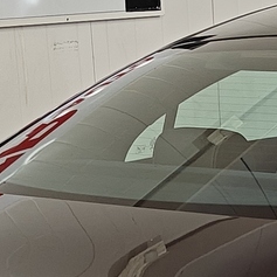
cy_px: 380
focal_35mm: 172
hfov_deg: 10.0
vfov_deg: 9.9
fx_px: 1557
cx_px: 346
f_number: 1.8
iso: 100
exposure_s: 1/60
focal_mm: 5.59
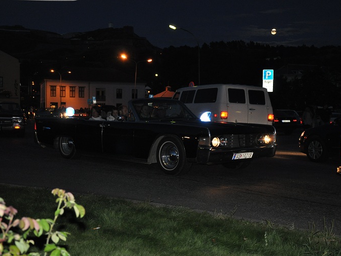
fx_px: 522
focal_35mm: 53
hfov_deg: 36.2
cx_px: 161
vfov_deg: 27.5
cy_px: 130
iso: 800
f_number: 4.2
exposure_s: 1/60
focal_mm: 32
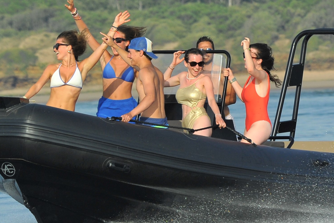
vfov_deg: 2.2
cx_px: 278
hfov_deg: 3.3
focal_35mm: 629
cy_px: 92
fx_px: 5833
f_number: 8
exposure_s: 1/1600
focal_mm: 220
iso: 640
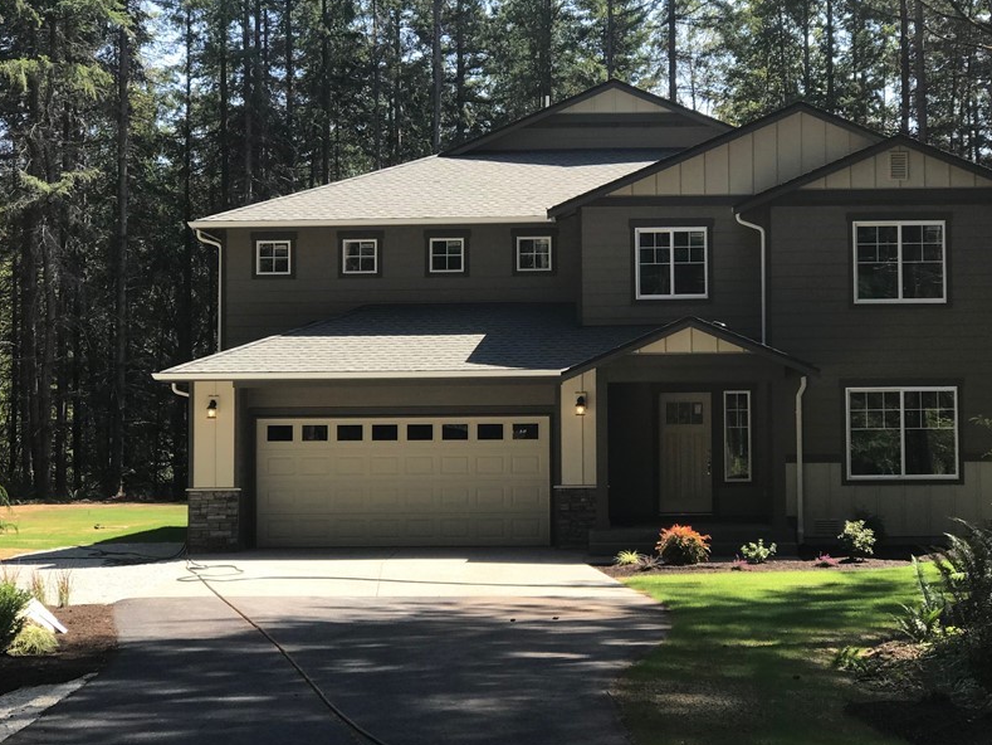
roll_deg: +0.7
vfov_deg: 19.9
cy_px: 307
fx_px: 2121
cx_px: 551
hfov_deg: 26.3
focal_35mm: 74
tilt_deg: +2.1
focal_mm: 6.6
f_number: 2.8
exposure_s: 1/264
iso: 20
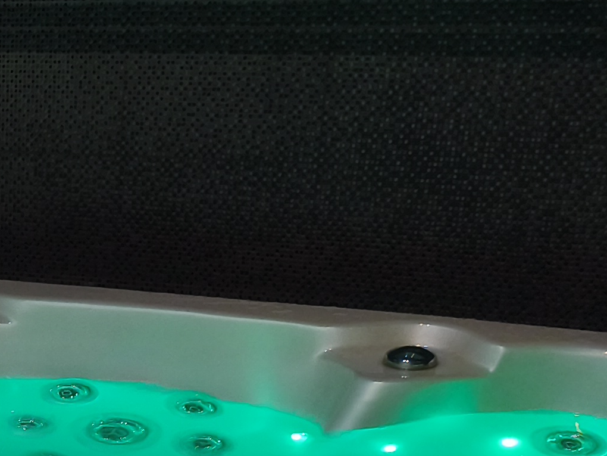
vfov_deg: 14.6
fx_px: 1613
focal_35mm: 92
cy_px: 747
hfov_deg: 19.2
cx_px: -240
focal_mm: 6.14
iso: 1000
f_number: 1.65
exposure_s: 1/33.3
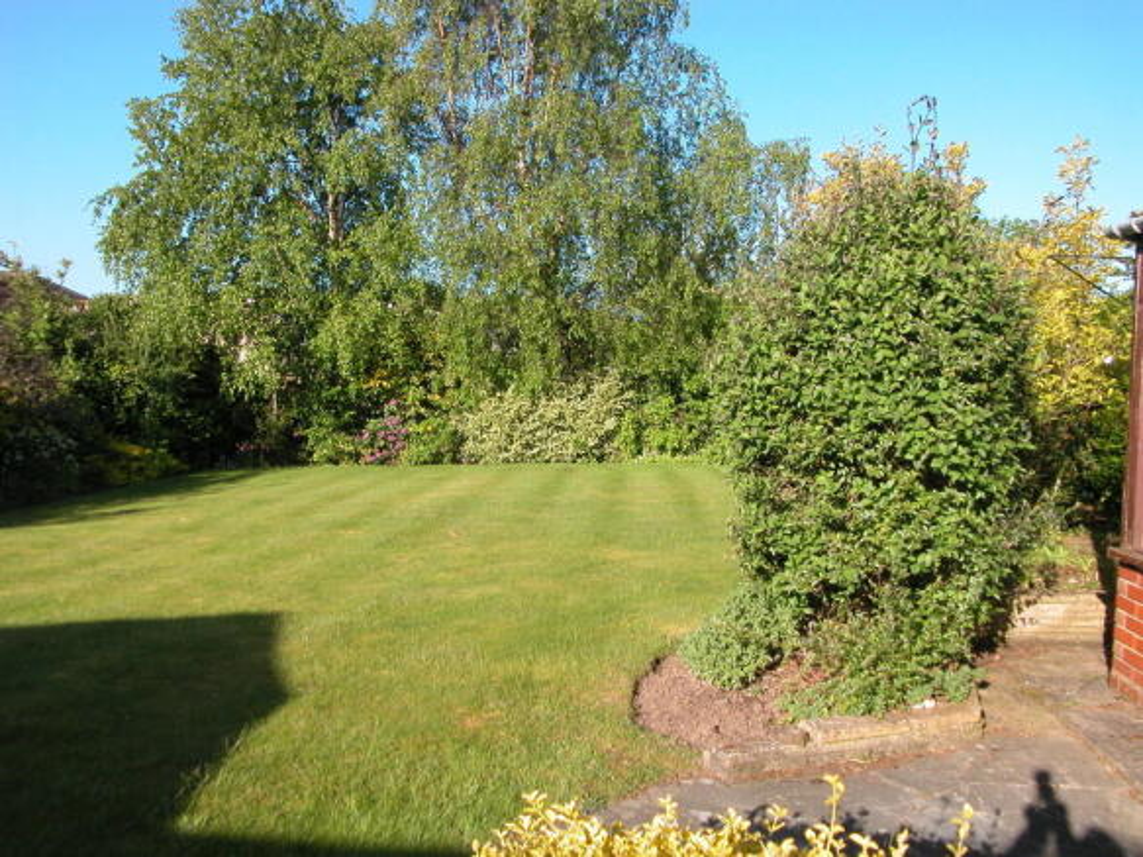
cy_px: 428
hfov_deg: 42.1
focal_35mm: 45
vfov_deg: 32.2
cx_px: 572
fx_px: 1486
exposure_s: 1/256
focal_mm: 11.4
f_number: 5.2
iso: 100
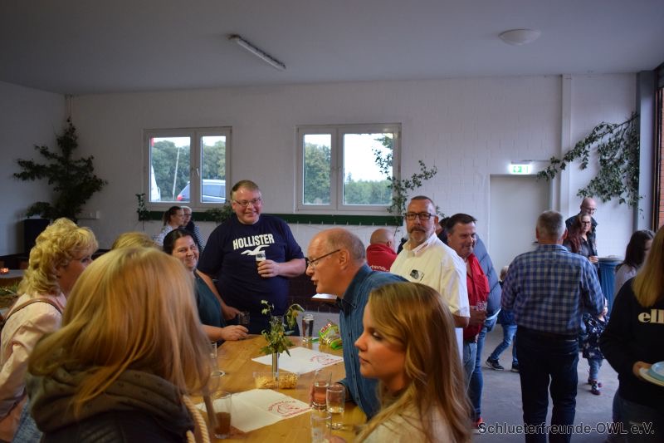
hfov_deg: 61.9
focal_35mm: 30
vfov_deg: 43.6
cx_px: 332
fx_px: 553
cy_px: 222
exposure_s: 1/60
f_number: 3.8
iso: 1100
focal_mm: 20
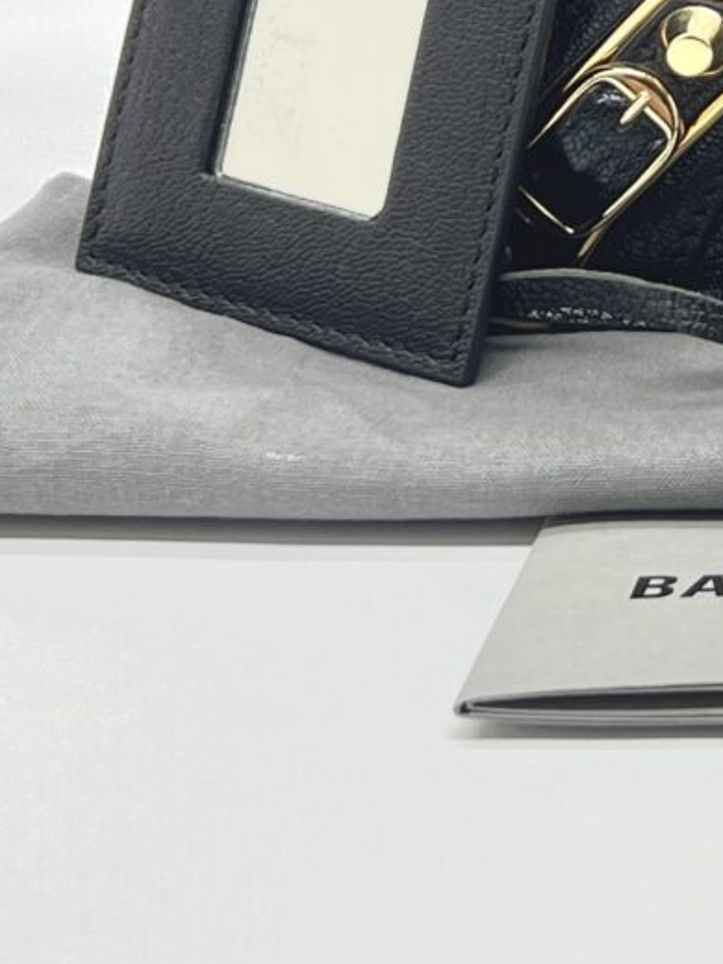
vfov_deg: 14.8
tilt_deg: -12.3
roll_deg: +0.3
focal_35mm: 128
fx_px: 3565
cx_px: 1224
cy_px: -241
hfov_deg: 11.0
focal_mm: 5.7
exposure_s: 1/117
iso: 32
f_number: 1.5
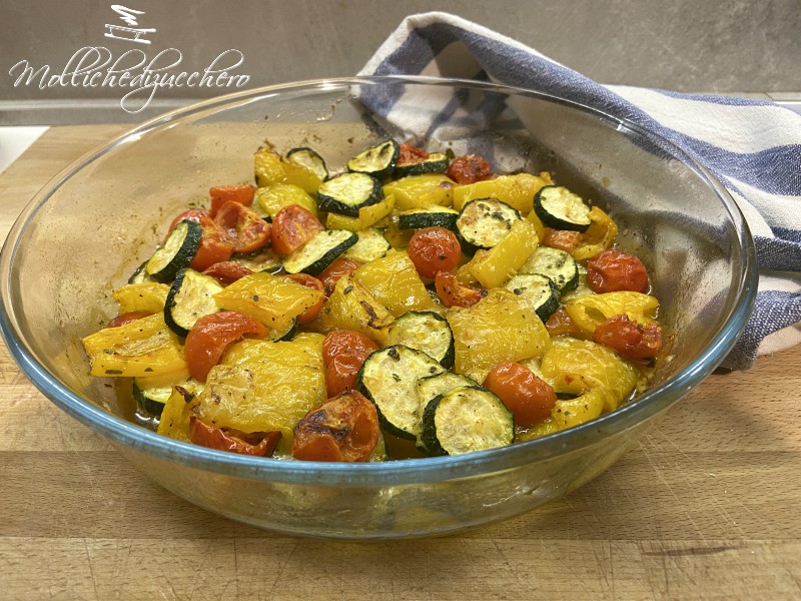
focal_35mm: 26
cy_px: 300
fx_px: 602
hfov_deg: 67.3
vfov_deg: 53.1
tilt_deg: -39.0
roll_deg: +1.4
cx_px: 400
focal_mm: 4.25
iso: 125
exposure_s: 1/50
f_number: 1.8
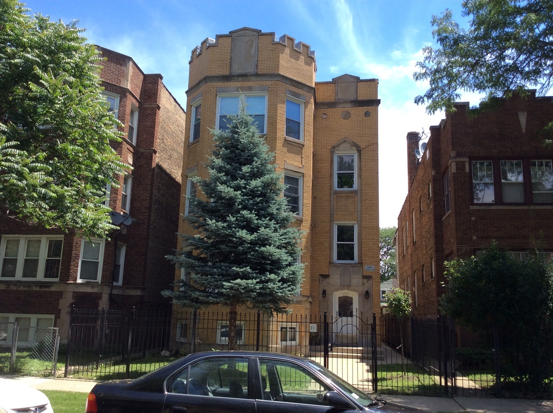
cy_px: 206
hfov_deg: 56.9
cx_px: 276
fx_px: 510
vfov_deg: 44.1
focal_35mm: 32
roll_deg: -0.7
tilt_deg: +10.7
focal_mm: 3.3
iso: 32
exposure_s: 1/657
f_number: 2.4
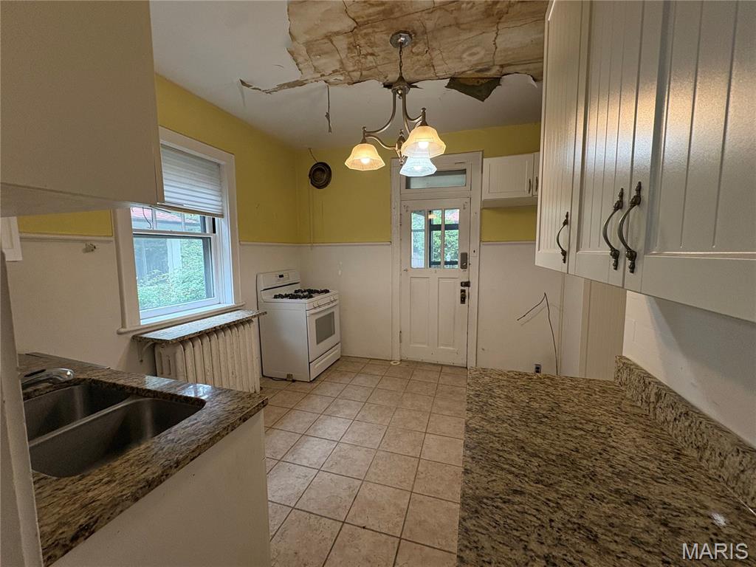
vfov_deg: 85.7
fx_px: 306
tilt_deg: -6.4
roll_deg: +0.3
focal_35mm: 14
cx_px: 378
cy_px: 284
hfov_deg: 102.1
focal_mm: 2.22
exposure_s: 1/120
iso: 320
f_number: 2.2
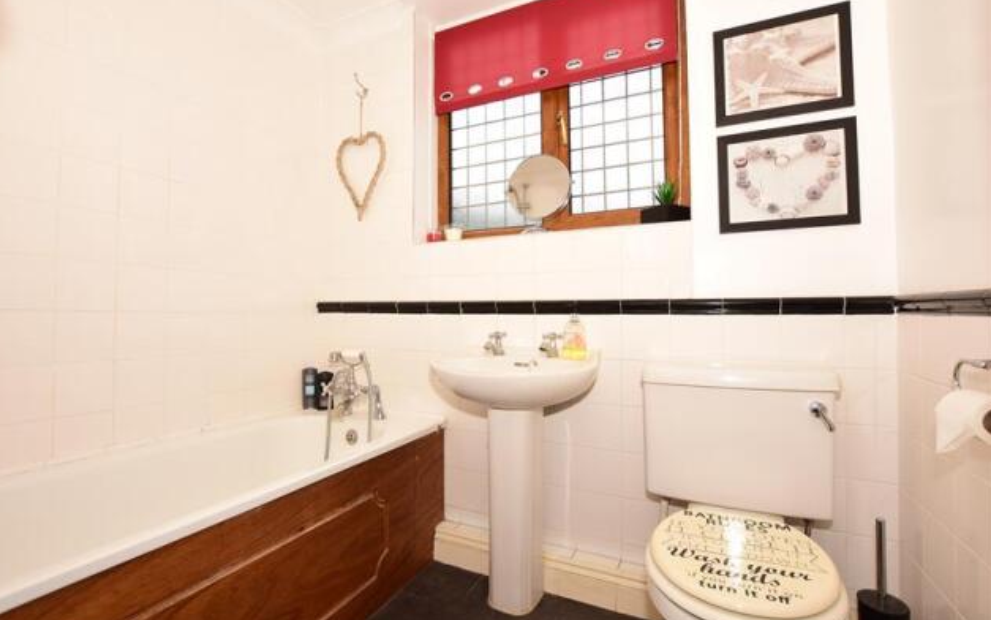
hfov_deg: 97.8
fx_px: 432
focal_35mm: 16
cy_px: 301
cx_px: 479
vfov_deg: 71.3
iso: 200
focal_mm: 10
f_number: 5.6
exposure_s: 1/125
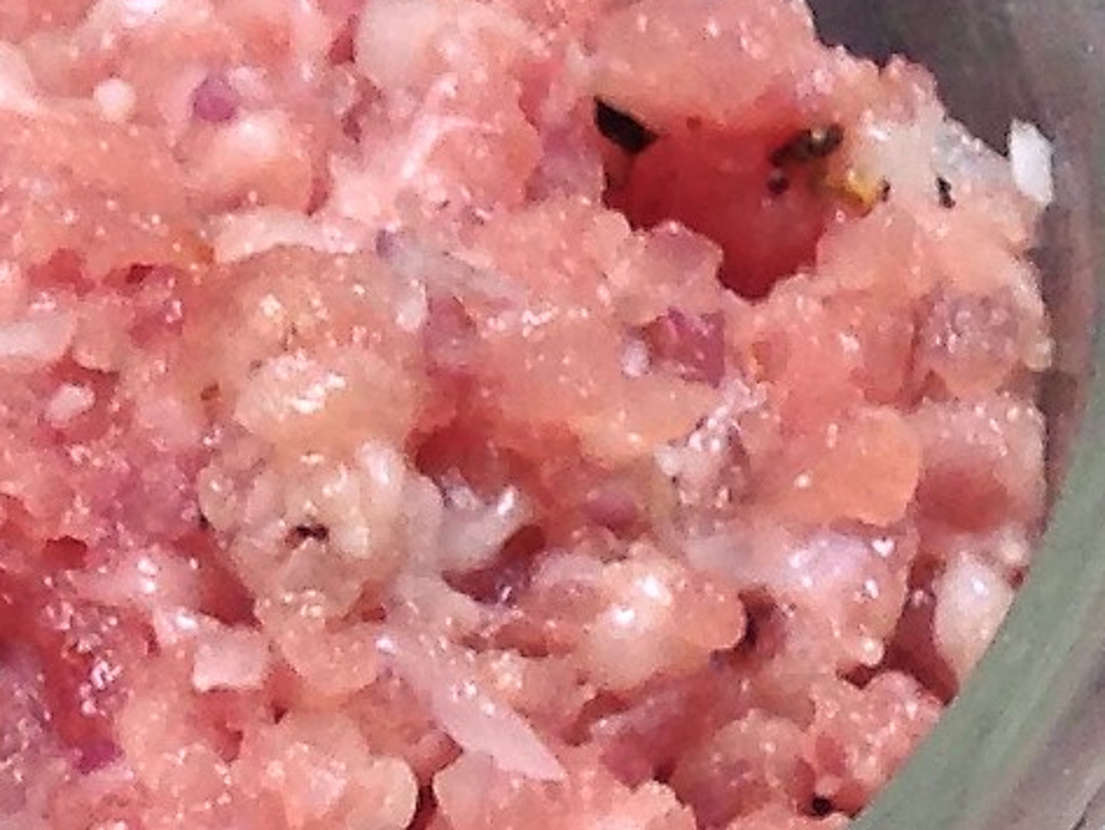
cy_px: 1986
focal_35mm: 223
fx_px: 7120
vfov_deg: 6.4
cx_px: 1001
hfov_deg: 8.8
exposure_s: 1/60
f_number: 2.4
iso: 50
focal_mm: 4.12
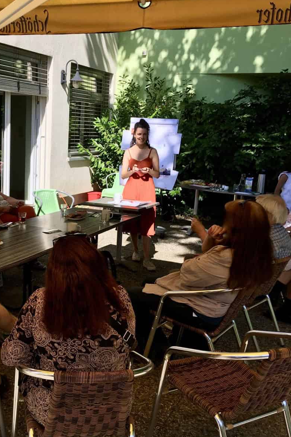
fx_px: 497
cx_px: 78
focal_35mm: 41
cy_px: 218
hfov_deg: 32.1
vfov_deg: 47.4
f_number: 2.2
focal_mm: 4.2
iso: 25
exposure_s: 1/693
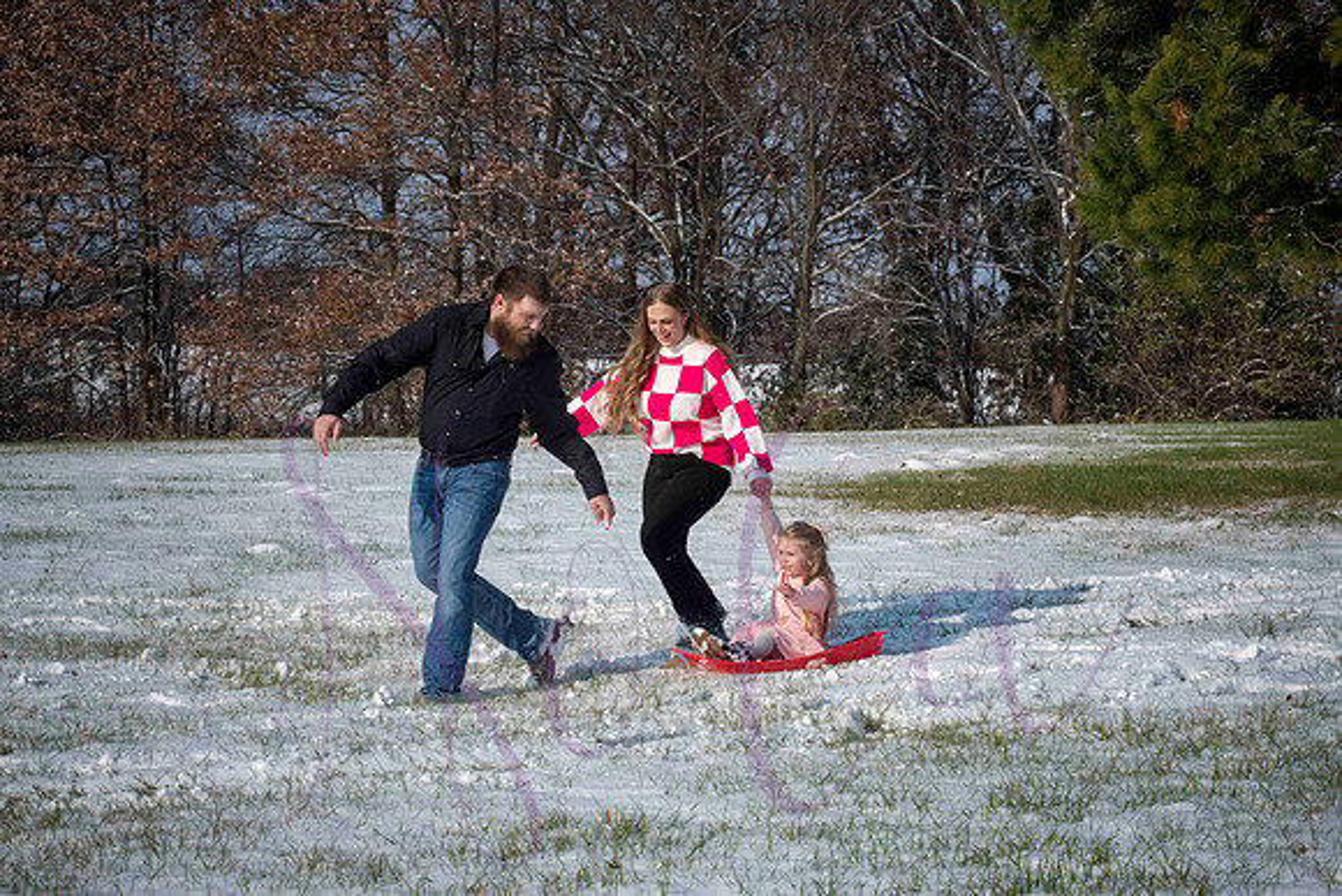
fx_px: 2983
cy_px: 448
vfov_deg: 17.1
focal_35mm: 80
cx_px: 671
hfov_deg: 25.4
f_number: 16
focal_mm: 80
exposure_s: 1/1000
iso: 640
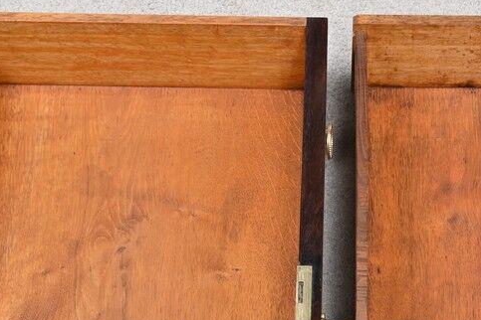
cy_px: 357
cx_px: 336
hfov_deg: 27.8
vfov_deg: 18.2
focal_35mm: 72
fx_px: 962
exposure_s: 1/200
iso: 160
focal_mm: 29
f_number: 6.3
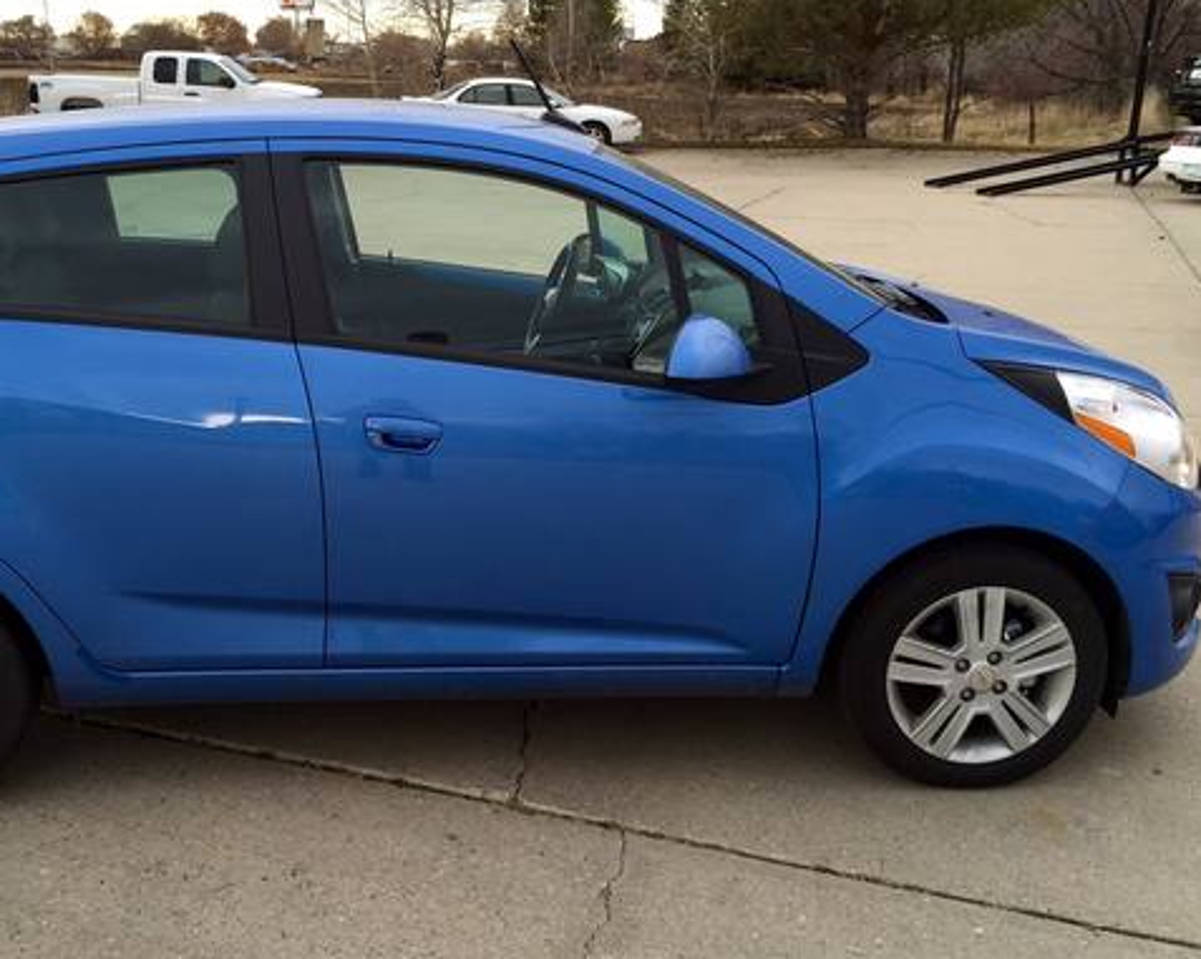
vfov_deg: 39.1
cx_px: 443
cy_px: 458
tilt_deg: -15.7
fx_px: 1350
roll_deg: -1.6
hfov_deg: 47.5
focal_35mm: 38
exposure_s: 1/120
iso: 40
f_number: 2.2
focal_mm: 4.15
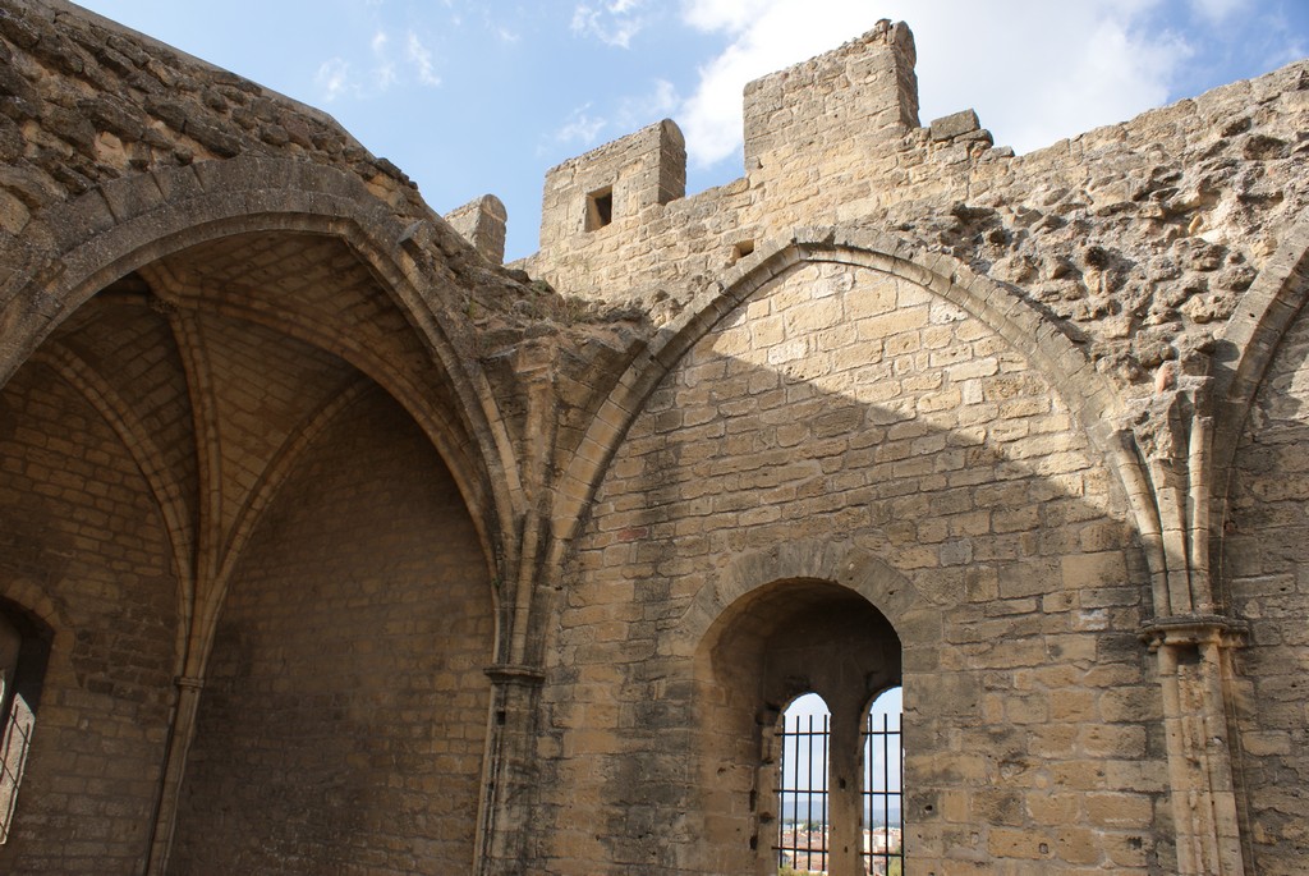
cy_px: 438
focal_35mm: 27
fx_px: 983
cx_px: 654
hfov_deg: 67.3
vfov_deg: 48.0
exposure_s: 1/100
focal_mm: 18
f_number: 10
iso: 100
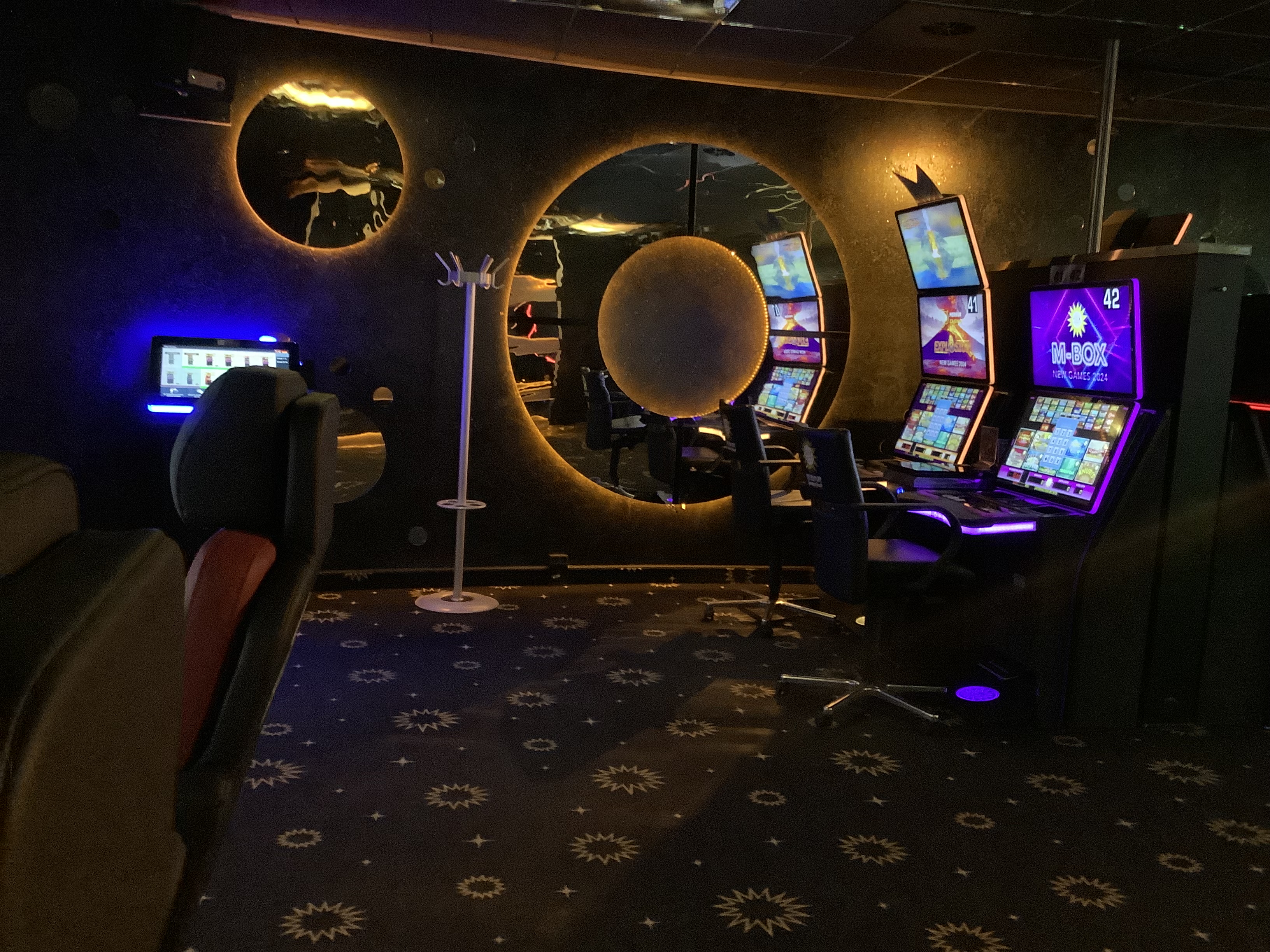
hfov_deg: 58.4
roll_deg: -3.4
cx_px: 635
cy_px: 476
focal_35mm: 31
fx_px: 1137
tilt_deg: -8.4
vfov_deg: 45.4
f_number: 2.4
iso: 640
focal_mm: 3.3
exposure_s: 1/25
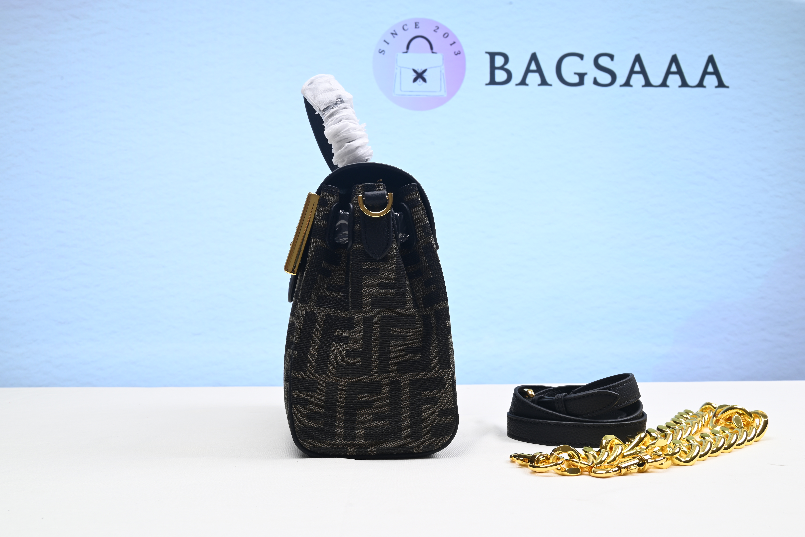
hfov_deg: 50.7
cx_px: 402
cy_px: 268
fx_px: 850
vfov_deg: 35.1
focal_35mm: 38
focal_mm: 38
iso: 100
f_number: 16
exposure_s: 1/2
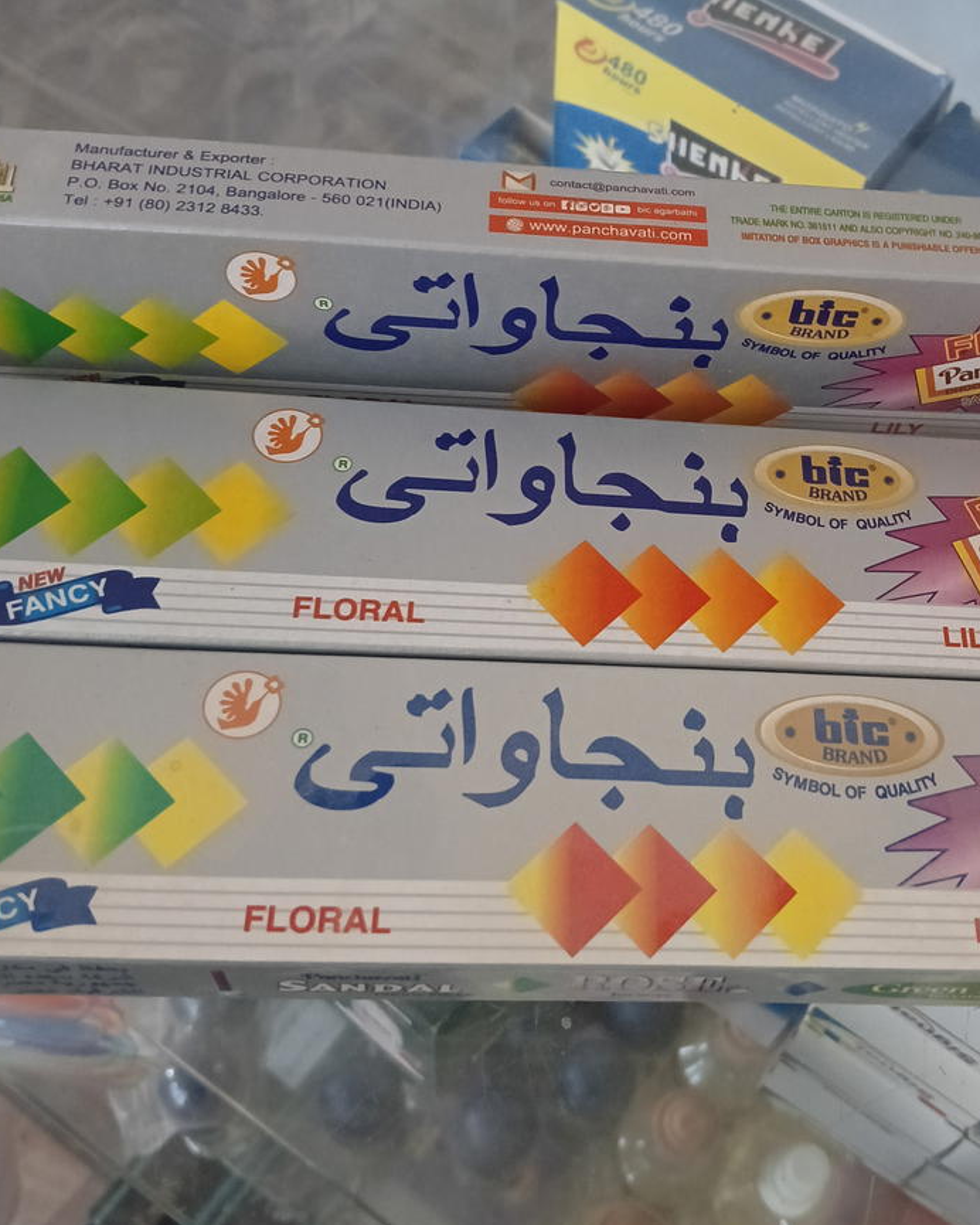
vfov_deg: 46.7
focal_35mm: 39
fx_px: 1414
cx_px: 691
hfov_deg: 37.6
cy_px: 531
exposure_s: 1/16.7
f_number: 1.8
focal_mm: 4.05
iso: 2000
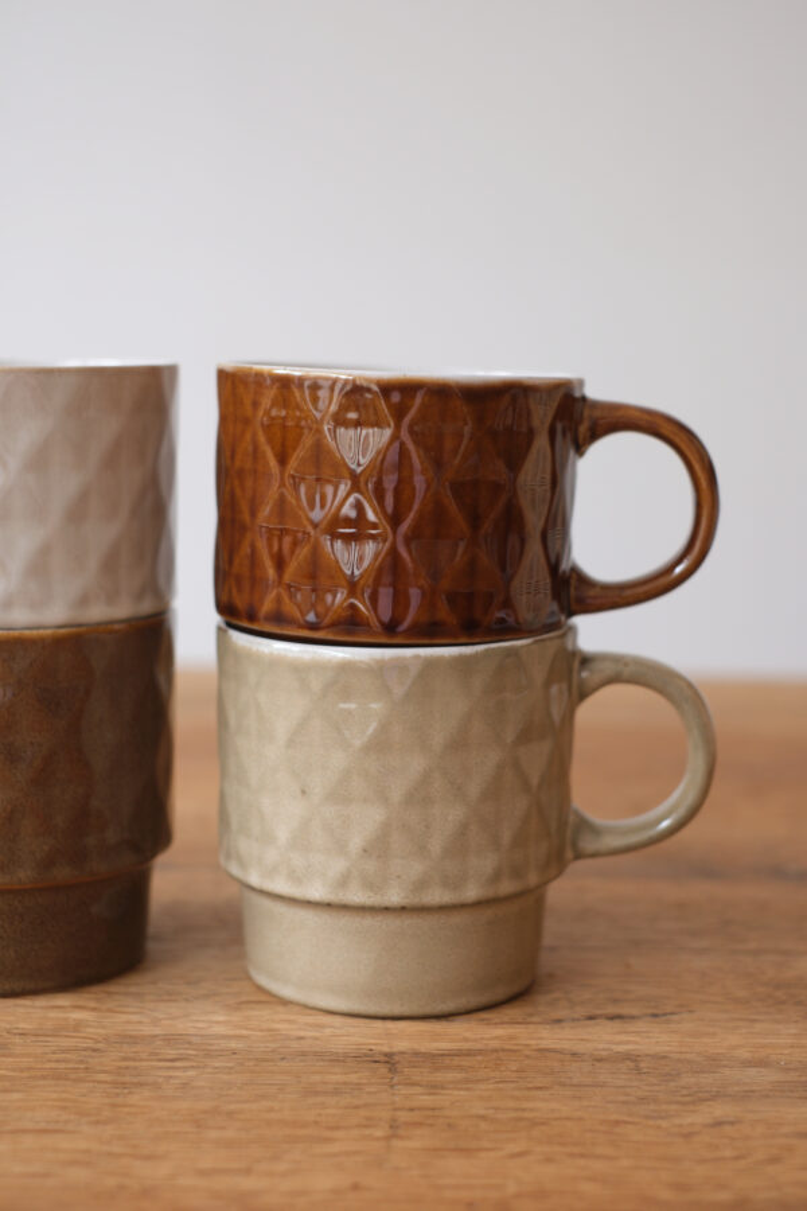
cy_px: 606
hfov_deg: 25.5
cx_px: 404
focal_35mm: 53
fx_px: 1782
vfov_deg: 37.5
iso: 200
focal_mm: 35
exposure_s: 1/52
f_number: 2.8
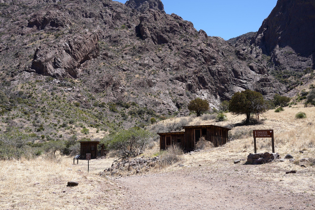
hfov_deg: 48.5
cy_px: 105
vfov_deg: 33.4
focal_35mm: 40
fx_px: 350
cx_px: 158
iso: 100
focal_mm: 40
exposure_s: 1/100
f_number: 13
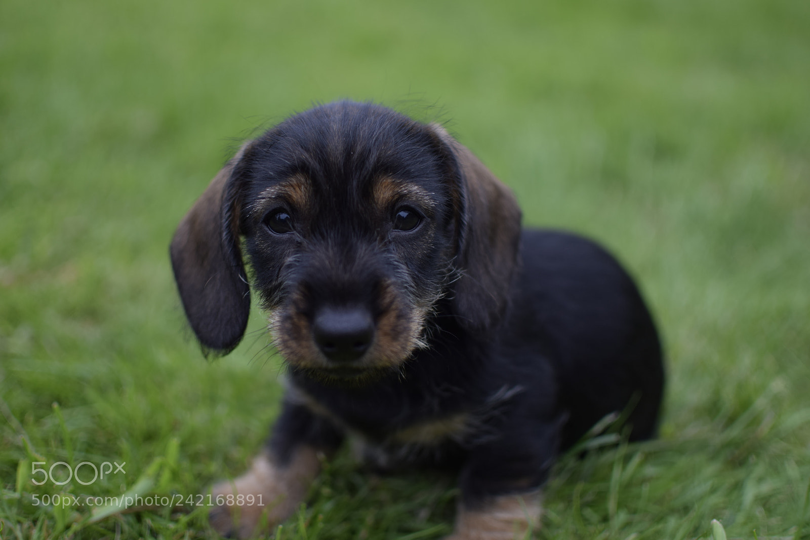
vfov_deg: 25.7
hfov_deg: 37.9
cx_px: 405
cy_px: 270
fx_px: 1181
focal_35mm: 52
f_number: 1.8
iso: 100
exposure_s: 1/1000
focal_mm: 35
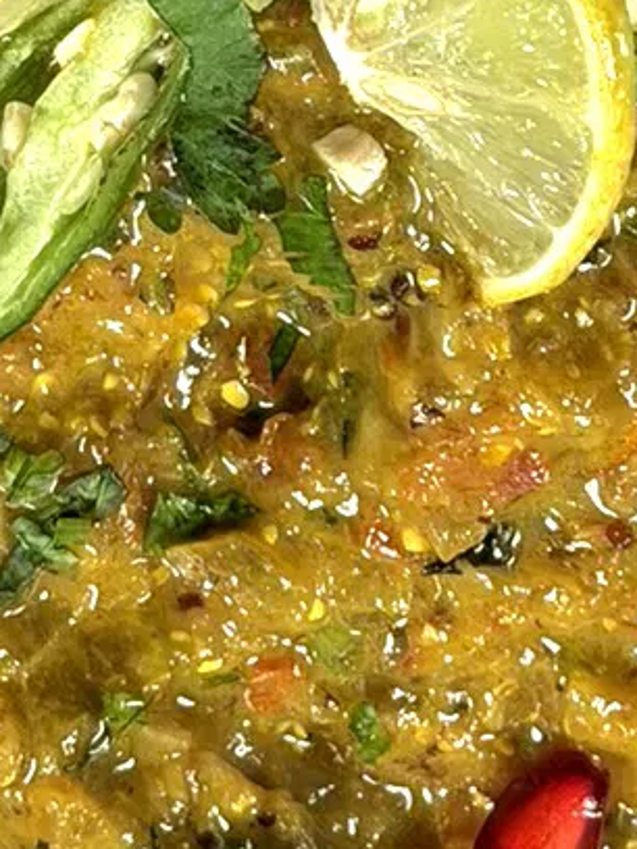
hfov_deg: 6.2
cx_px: 325
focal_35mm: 241
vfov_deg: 8.2
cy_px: -48
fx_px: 5913
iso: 50
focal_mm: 6.76
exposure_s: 1/185
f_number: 1.78
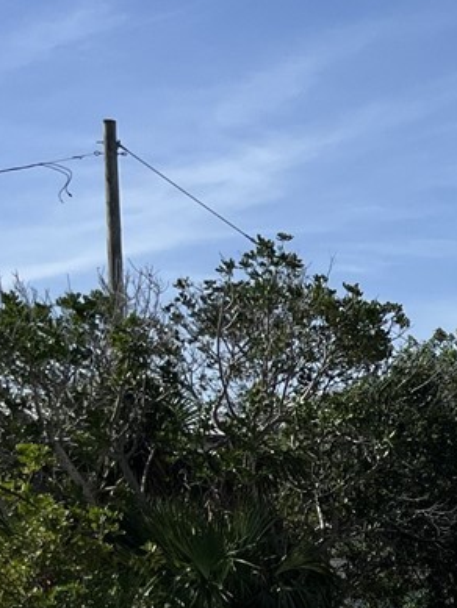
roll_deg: +1.8
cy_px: 613
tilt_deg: -0.1
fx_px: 1882
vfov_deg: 17.9
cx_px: 994
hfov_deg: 11.9
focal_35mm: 107
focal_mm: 5.1
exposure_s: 1/6173
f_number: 1.6
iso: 50
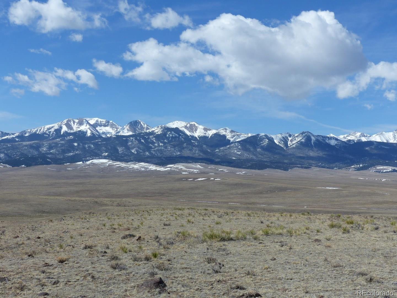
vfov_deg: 24.8
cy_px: 149
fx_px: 677
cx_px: 198
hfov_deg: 32.7
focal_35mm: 59
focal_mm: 10.5
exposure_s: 1/1600
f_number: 4
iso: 100
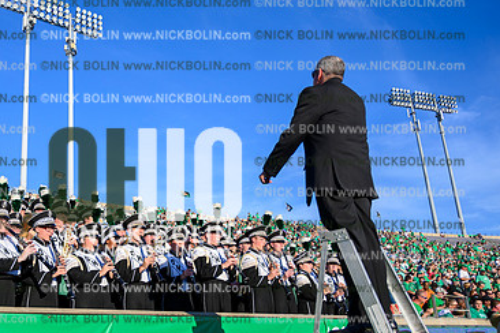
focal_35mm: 38
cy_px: 192
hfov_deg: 49.3
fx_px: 528
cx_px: 145
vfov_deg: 35.0
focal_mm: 24
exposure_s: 1/1000
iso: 125
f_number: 4
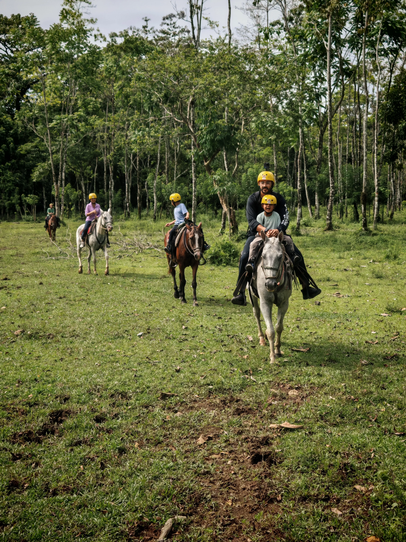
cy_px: 271
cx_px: 203
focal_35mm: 54
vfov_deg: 35.5
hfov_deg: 27.0
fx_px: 844
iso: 50
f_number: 1.9
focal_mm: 6.67
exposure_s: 1/1600
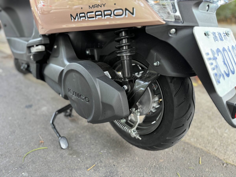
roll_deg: -0.4
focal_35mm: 24
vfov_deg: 56.8
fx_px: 164
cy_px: 88
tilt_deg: -25.5
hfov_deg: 71.6
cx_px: 118
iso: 250
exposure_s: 1/60
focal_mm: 6.76
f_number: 1.78
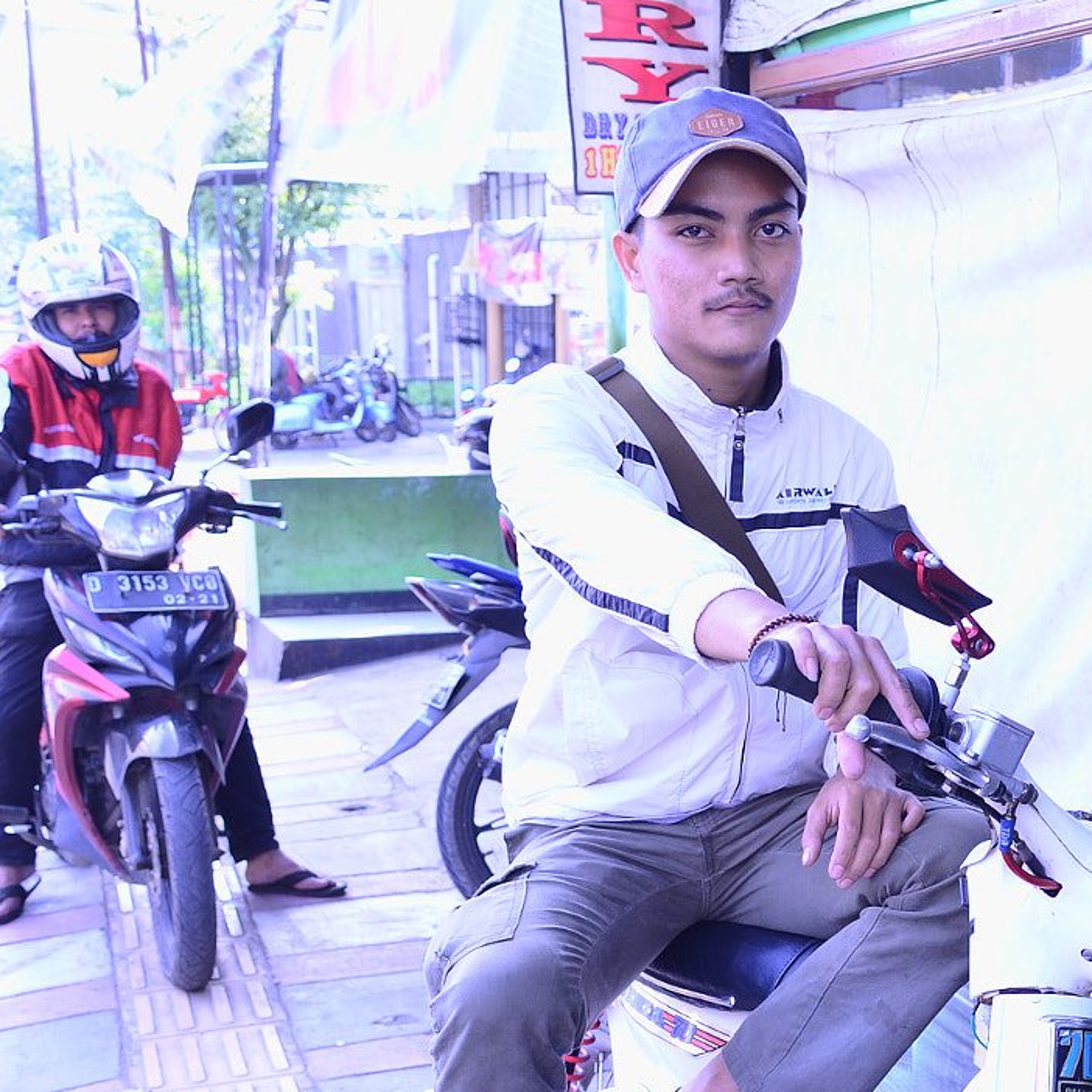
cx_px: 982
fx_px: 2070
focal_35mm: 58
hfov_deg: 28.4
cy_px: 807
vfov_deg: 29.1
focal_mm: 20
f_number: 5
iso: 100
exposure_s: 1/30
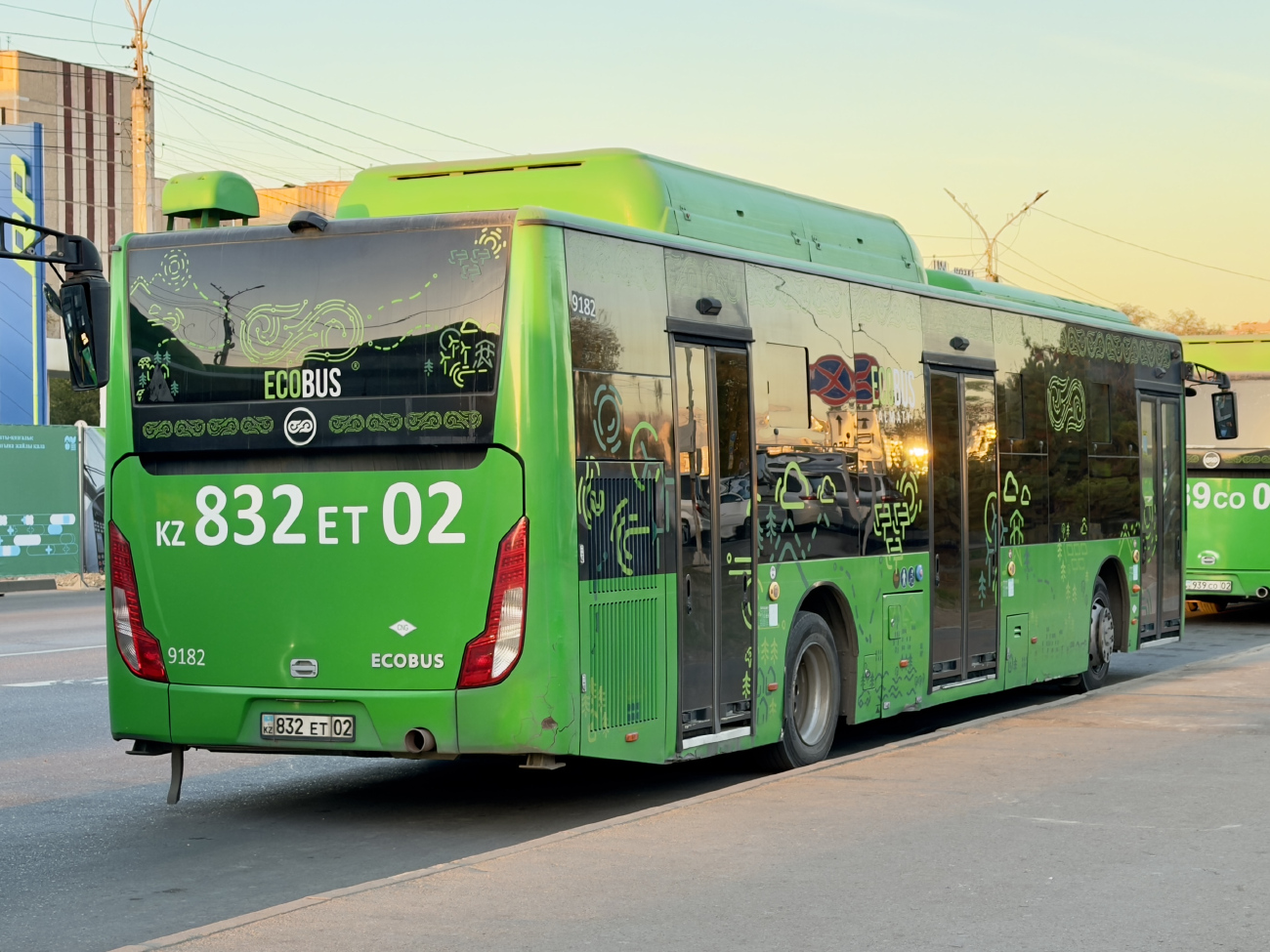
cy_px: 476
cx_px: 635
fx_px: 1761
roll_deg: -0.5
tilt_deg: -3.3
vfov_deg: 30.3
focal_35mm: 48
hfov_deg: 39.7
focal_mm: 6.76
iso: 50
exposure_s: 1/153
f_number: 1.78
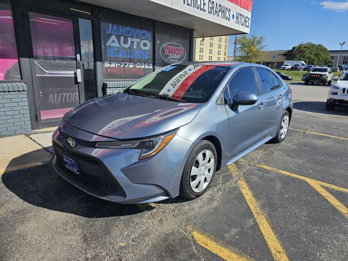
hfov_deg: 73.9
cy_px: 130
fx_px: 231
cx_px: 174
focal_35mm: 23
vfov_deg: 58.9
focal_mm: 6.3
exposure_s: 1/897
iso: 10
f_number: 1.7
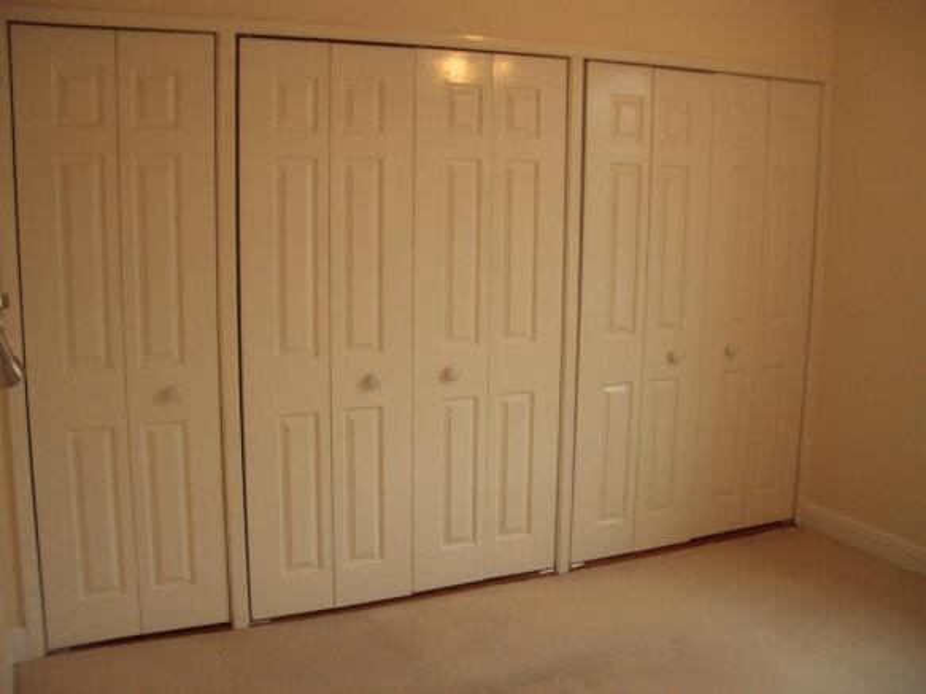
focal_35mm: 35
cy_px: 347
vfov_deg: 40.7
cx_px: 463
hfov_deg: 52.6
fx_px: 936
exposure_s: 1/125
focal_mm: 5.8
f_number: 2.6
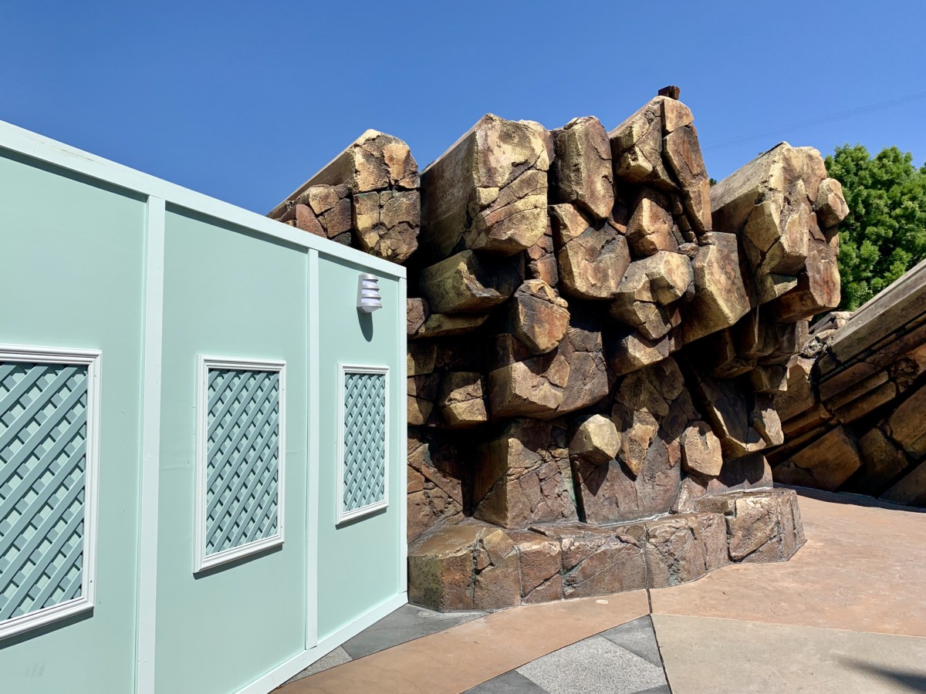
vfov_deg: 53.1
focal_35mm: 26
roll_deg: -1.7
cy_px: 347
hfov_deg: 67.3
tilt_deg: +3.0
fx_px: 696
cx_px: 463
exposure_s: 1/3289
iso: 25
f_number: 1.8
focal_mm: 4.25
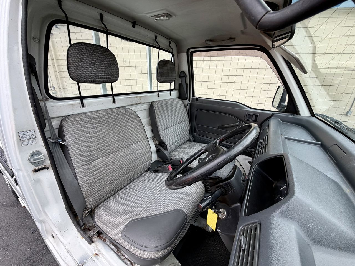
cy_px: 133
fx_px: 144
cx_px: 178
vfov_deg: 85.7
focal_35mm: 14
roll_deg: -1.2
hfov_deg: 102.1
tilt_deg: -21.4
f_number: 2.2
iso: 50
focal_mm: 2.22
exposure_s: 1/121
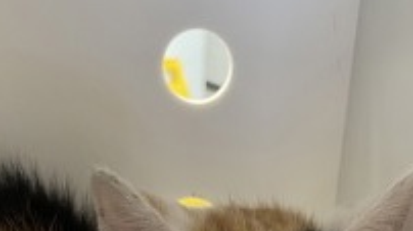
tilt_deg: -25.1
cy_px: 313
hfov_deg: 35.4
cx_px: 246
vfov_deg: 18.6
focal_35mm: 59
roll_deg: -3.4
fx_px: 645
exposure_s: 1/60
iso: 250
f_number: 1.6
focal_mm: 4.2
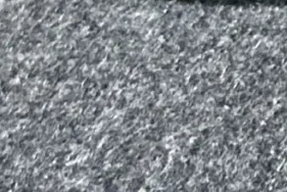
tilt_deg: -45.8
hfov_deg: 7.8
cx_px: 683
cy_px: -375
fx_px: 1963
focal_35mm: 246
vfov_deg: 5.3
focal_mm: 5.7
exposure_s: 1/33
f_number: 1.5
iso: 500
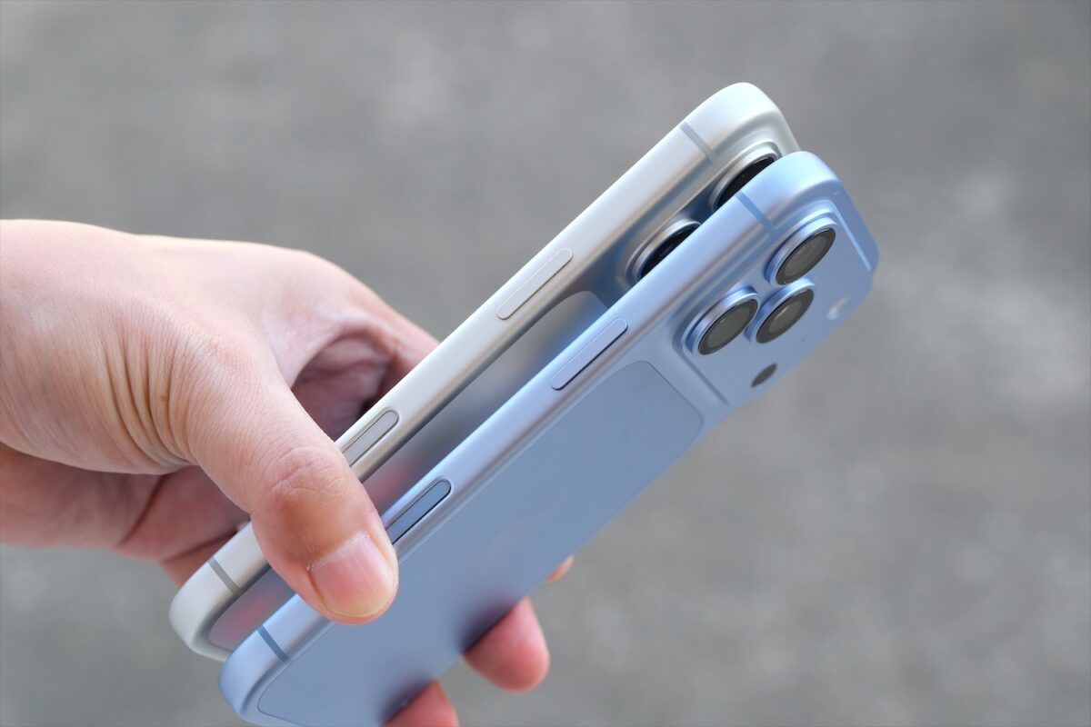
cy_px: 364
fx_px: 2515
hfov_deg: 24.5
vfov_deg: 16.5
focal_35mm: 83
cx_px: 546
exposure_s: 1/125
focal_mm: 55
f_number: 5.6
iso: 320
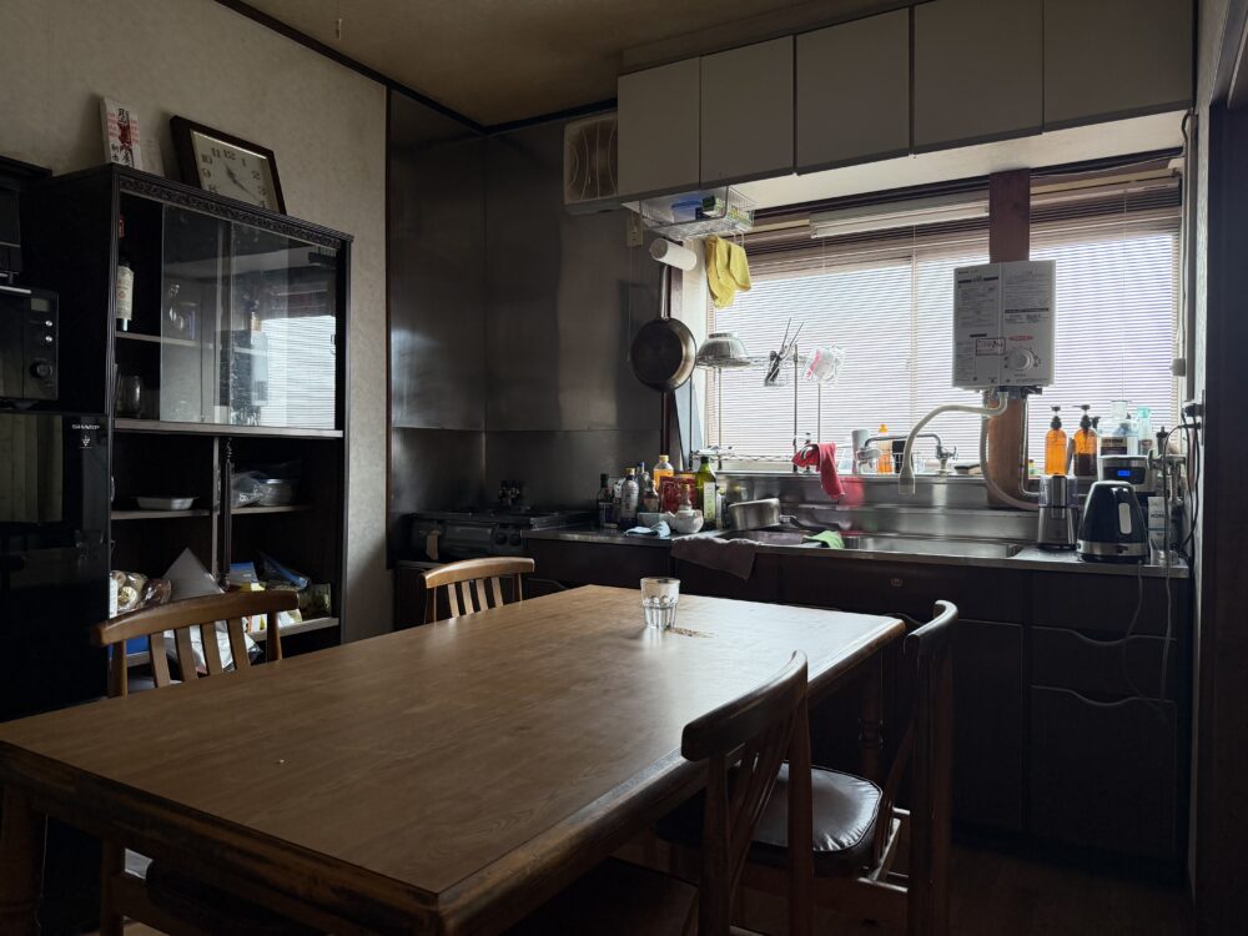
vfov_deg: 56.8
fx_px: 865
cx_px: 624
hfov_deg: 71.6
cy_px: 468
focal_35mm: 24
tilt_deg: -1.3
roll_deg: +0.5
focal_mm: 6.76
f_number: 1.78
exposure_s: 1/76
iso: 200
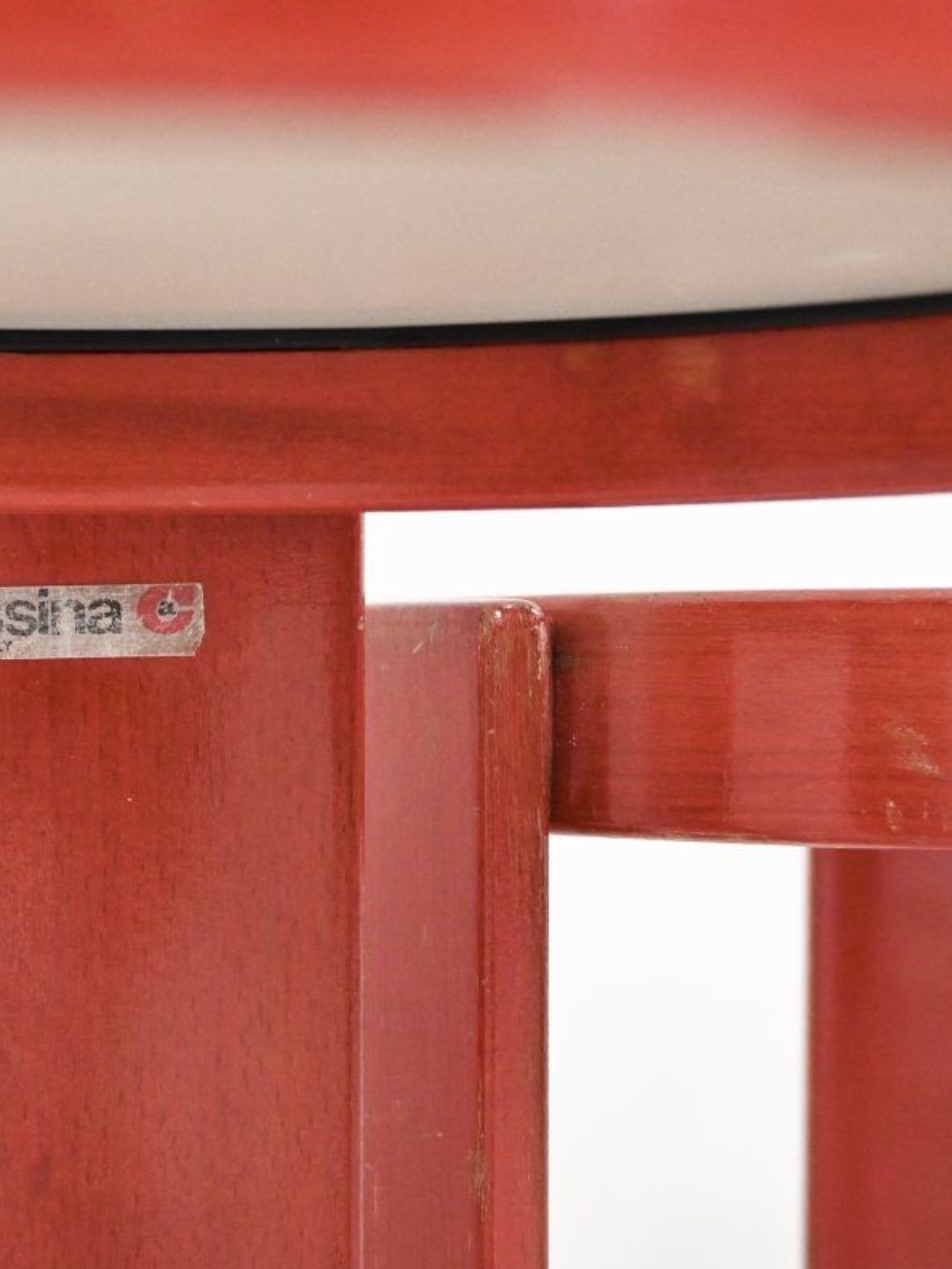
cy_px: 637
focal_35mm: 81
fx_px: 2959
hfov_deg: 17.9
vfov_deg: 24.2
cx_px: 40
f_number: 4.2
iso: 3200
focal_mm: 37
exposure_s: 1/125
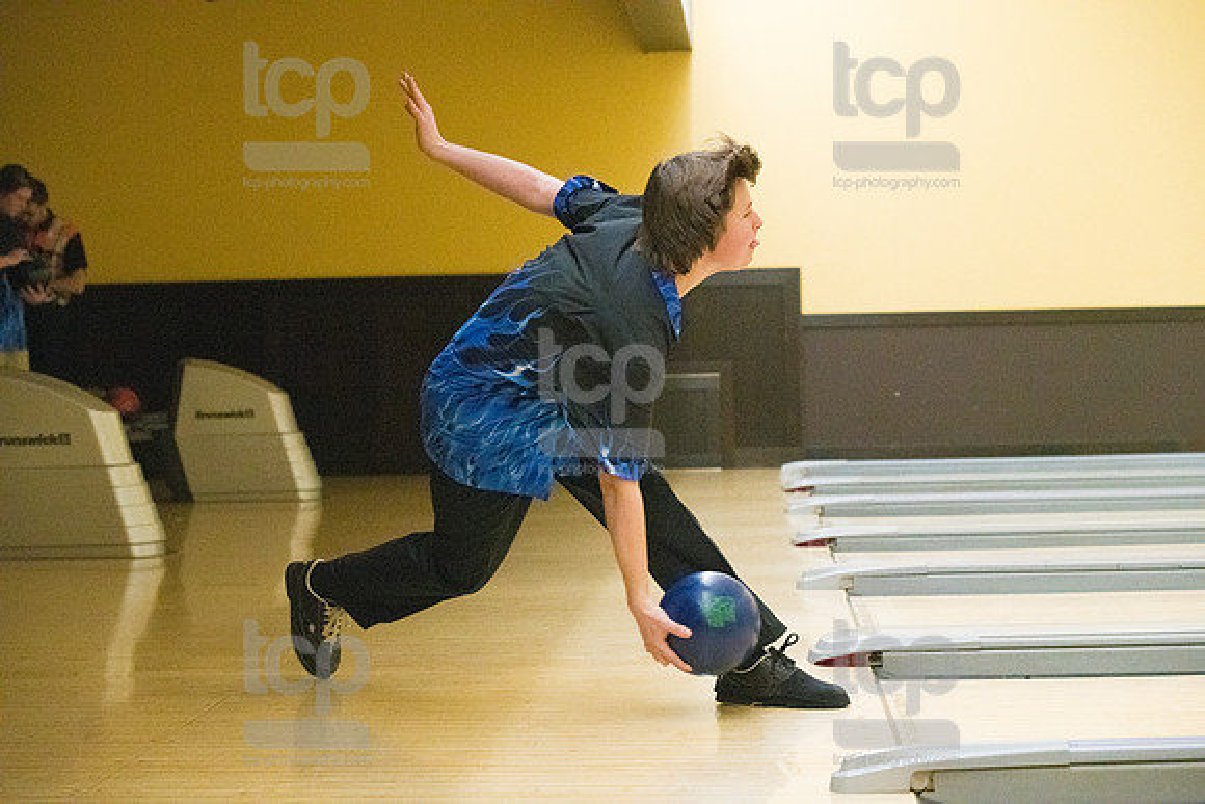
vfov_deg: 19.5
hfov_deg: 28.8
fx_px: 2343
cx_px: 602
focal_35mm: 70
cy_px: 402
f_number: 4.5
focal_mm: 70
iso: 10000
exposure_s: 1/1000
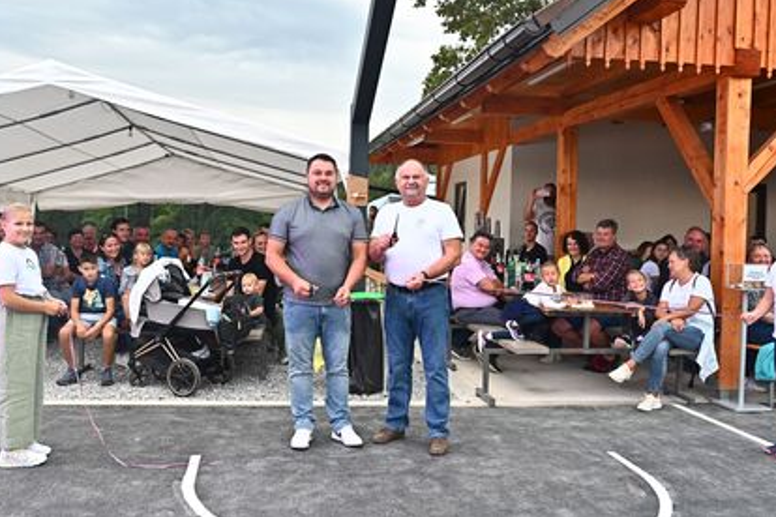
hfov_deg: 50.7
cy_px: 240
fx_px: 819
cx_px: 371
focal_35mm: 38
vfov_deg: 35.0
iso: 1600
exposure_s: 1/400
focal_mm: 35
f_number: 4.5
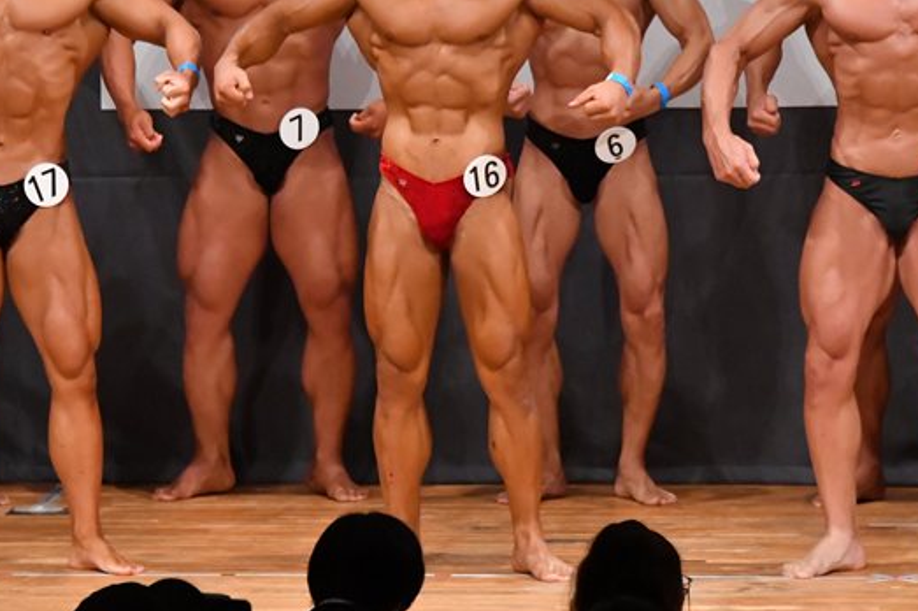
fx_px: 10193
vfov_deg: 3.4
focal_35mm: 400
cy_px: 226
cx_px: 290
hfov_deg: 5.2
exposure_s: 1/400
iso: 8000
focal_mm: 180
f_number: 5.6
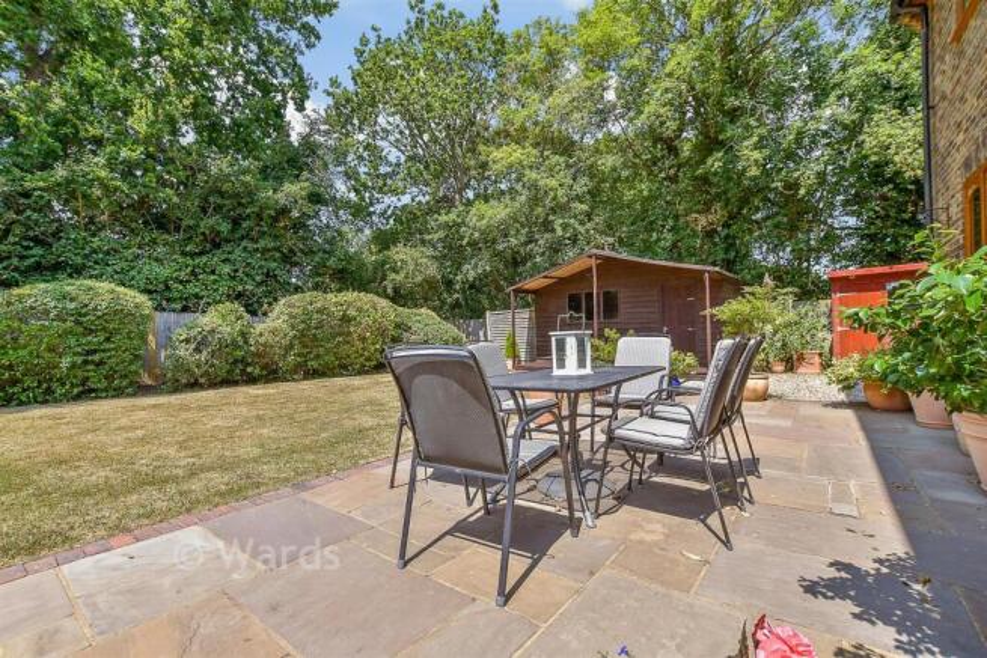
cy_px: 329
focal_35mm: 25
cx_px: 494
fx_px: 686
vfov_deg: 51.3
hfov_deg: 71.5
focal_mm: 17
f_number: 8
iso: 160
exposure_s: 1/250
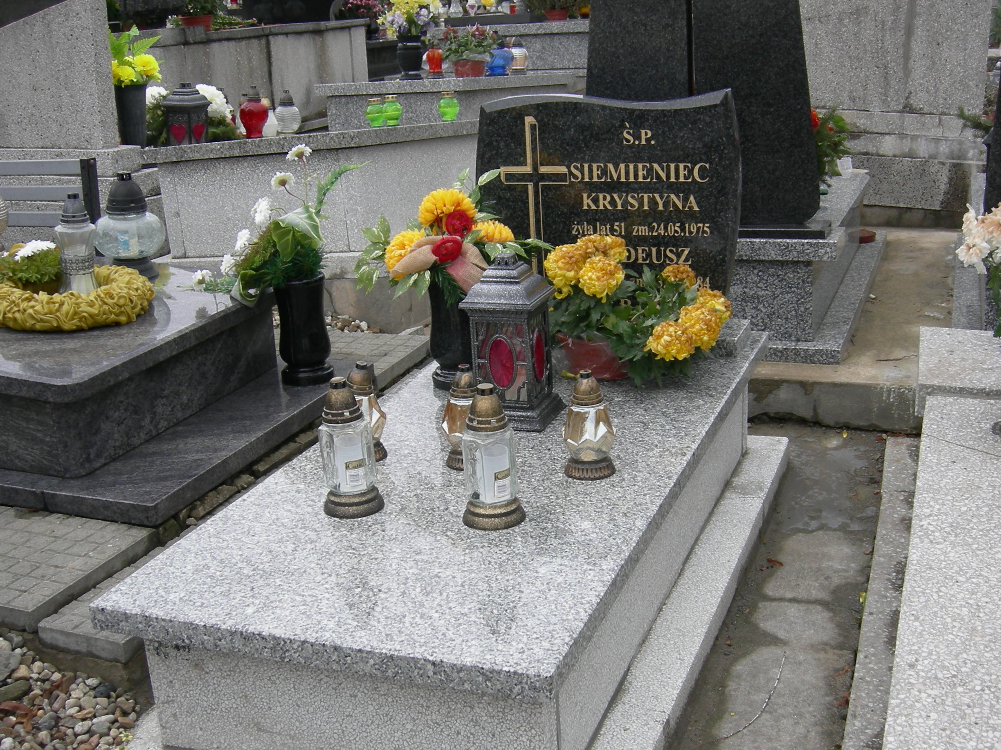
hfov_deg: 44.8
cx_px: 517
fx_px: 1214
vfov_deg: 34.3
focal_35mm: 42
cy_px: 405
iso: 64
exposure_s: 1/45.7
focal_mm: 7.5
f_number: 3
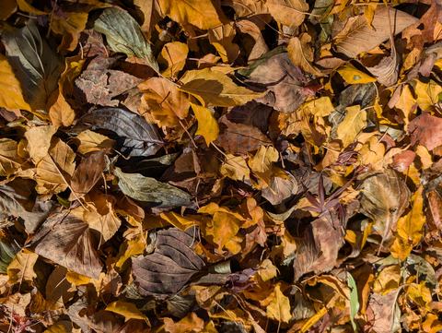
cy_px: 166
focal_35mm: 24
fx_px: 307
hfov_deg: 71.5
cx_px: 221
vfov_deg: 56.9
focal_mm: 6.9
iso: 19
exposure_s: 1/775
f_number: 1.68
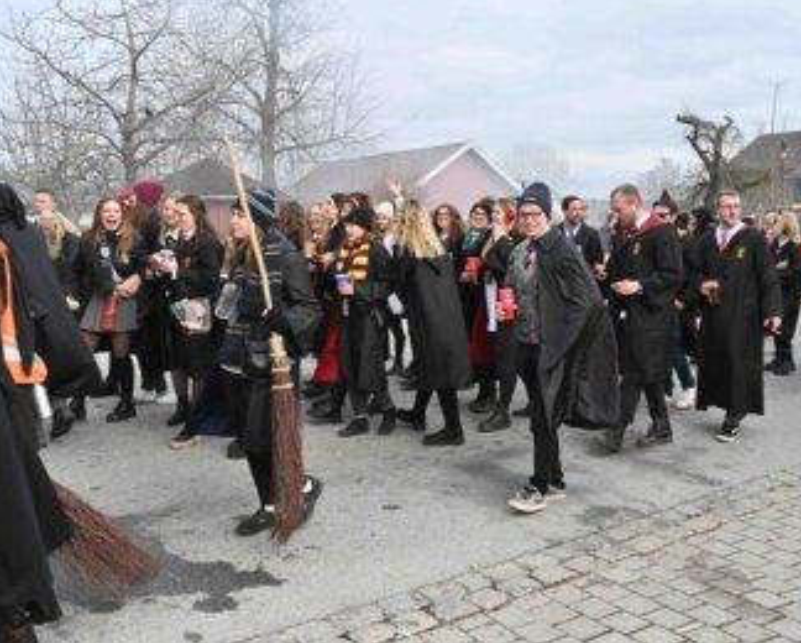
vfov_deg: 39.6
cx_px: 447
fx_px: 892
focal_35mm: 38
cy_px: 319
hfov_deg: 48.3
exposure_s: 1/500
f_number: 13
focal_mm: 32.5
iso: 2500
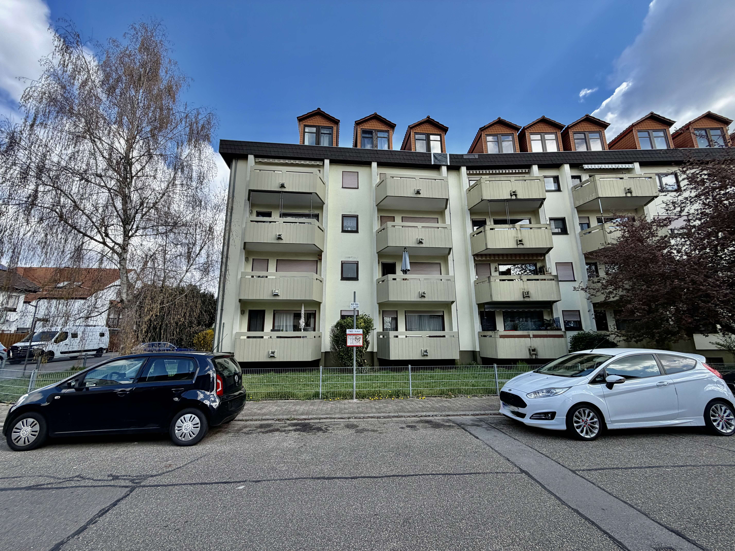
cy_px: 276
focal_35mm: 14
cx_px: 368
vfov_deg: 85.7
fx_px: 297
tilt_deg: +13.3
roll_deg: +0.0
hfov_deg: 102.1
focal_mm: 2.22
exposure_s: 1/638
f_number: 2.2
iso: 40
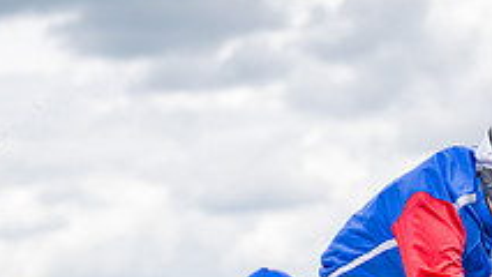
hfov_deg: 8.5
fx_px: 3315
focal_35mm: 254
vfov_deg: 4.7
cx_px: 442
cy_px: 445
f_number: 2.8
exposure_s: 1/1600
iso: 200
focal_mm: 70
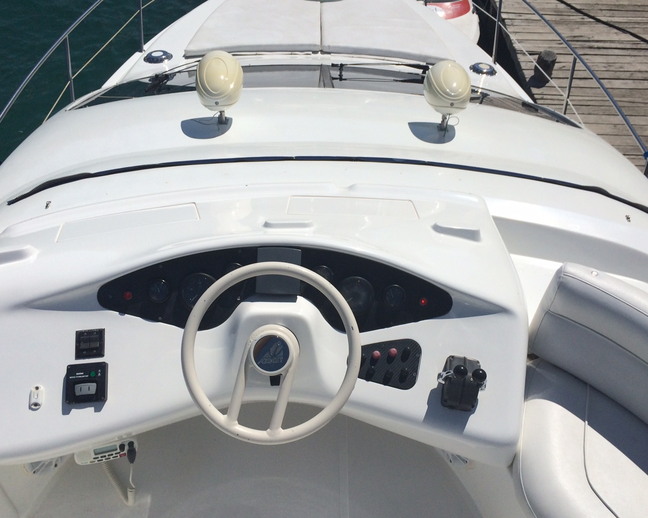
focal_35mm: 35
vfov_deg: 42.2
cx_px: 339
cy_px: 239
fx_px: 671
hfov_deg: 51.5
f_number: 2.2
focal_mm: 4.12
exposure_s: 1/10309
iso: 40
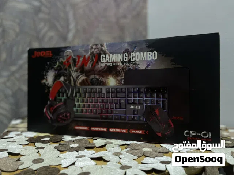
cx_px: 117
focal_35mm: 26
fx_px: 176
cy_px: 88
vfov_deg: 53.1
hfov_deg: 67.3
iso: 250
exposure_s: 1/50
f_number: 1.6
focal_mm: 5.1
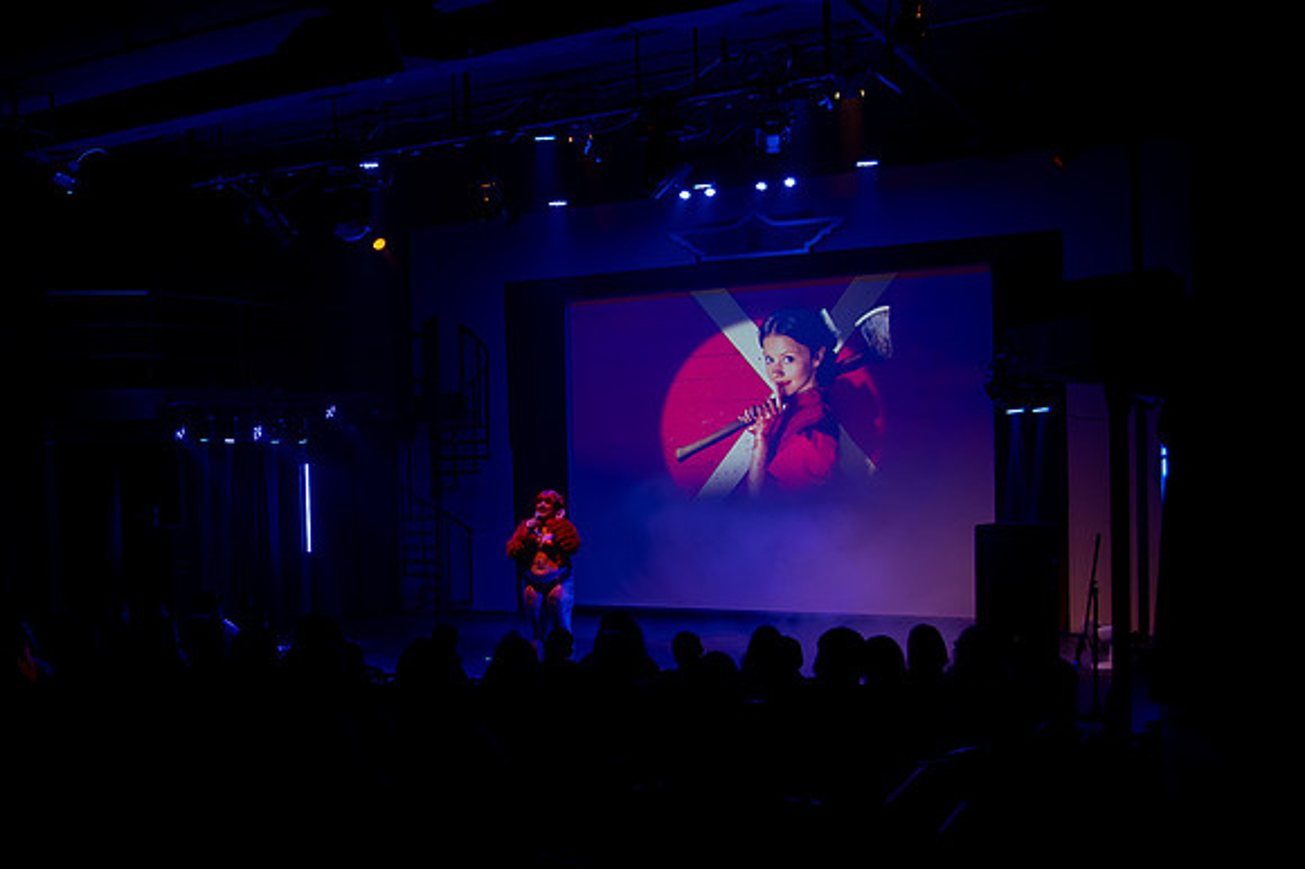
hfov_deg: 46.7
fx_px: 1412
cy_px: 507
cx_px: 245
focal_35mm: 39
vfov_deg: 34.1
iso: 3200
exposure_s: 1/100
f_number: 4
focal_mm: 24
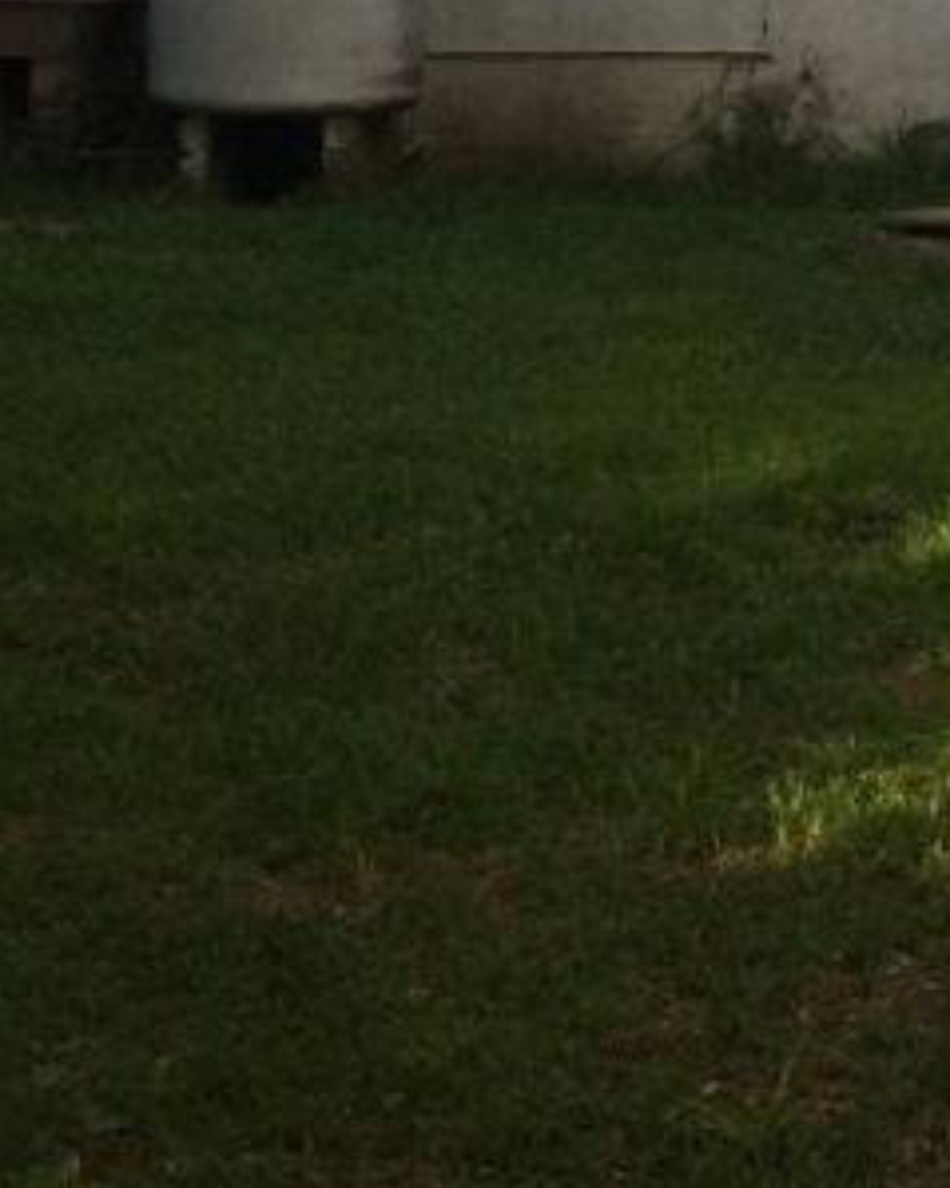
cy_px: -64
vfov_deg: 18.4
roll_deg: +0.1
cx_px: 1045
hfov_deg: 14.9
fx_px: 3551
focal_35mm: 101
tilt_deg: -3.3
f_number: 2.2
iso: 32
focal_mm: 4.15
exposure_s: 1/612
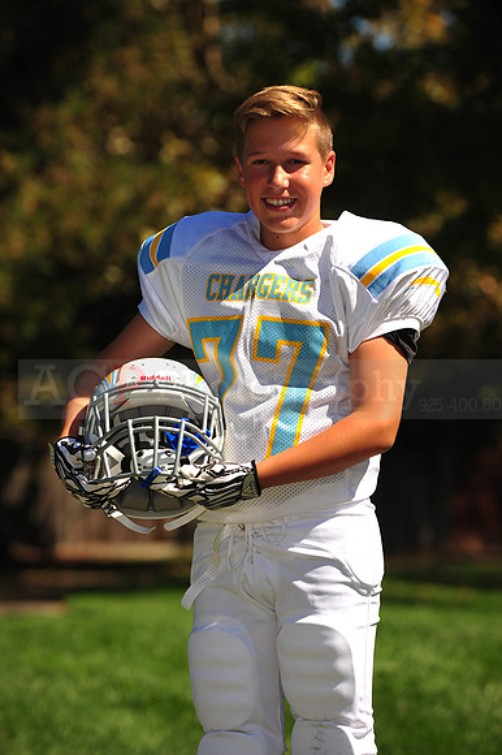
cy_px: 378
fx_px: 3560
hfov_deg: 8.1
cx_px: 251
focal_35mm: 170
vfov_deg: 12.1
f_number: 5
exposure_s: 1/800
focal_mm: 170
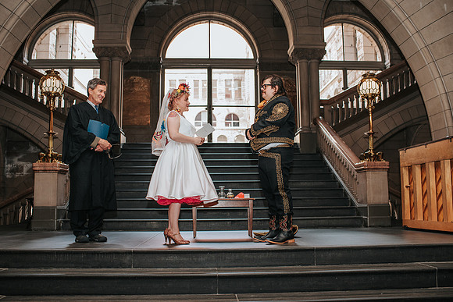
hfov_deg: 53.4
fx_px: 450
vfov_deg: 37.1
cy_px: 151
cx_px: 226
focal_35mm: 36
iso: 1000
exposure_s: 1/200
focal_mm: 35
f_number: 3.5
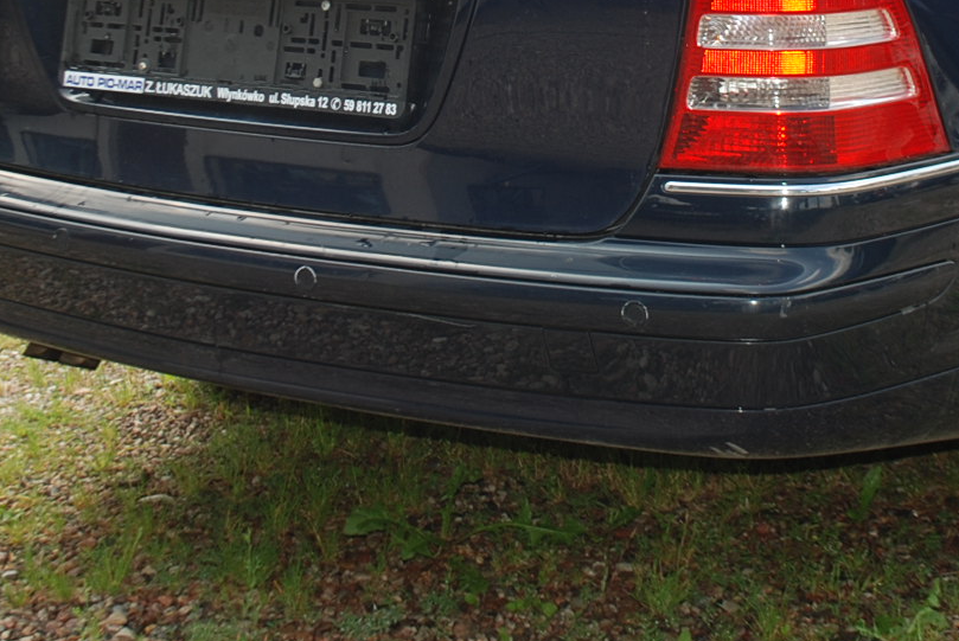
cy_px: -73
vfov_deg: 16.7
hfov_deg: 25.5
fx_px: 2106
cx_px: 645
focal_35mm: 79
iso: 100
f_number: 4.5
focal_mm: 22
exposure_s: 1/200
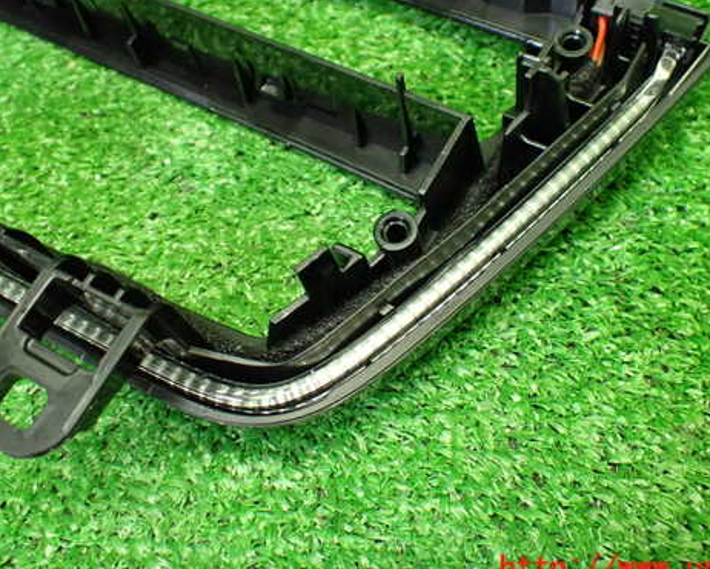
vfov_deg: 39.1
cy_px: 243
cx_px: 386
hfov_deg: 47.9
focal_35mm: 38
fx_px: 799
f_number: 2.3
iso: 800
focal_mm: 5.4
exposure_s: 1/80
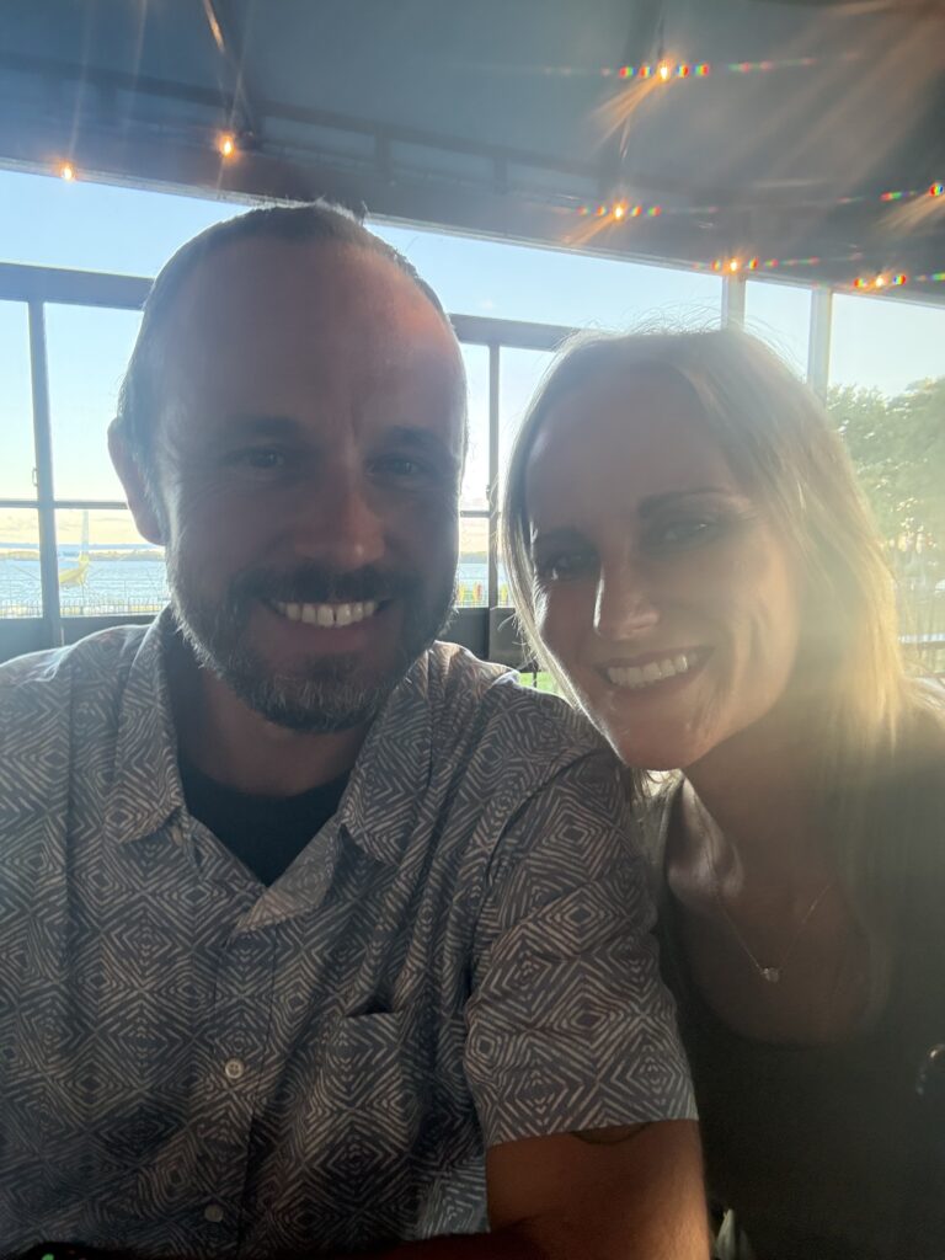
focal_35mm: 23
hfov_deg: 58.9
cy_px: 630
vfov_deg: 73.9
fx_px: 837
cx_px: 472
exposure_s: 1/40
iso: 250
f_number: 1.9
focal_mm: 2.69
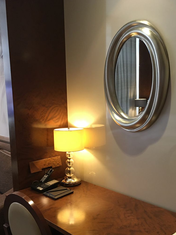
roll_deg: +1.6
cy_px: 142
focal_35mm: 37
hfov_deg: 38.7
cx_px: 88
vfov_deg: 49.8
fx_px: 251
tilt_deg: -9.3
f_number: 2.2
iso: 100
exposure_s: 1/17
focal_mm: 4.15
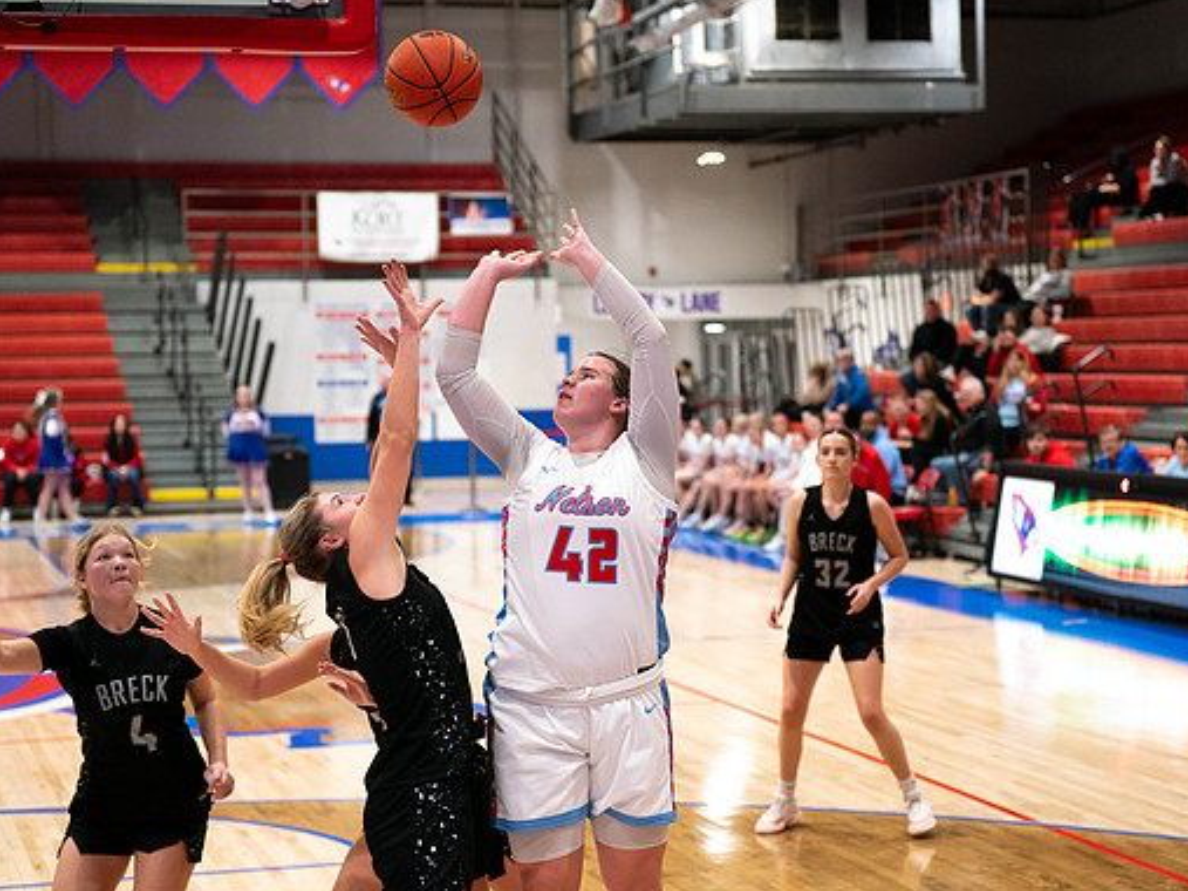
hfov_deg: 25.3
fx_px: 2642
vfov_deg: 19.1
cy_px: 444
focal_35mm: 77
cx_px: 637
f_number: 2.8
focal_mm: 70
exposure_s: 1/1000
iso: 4000
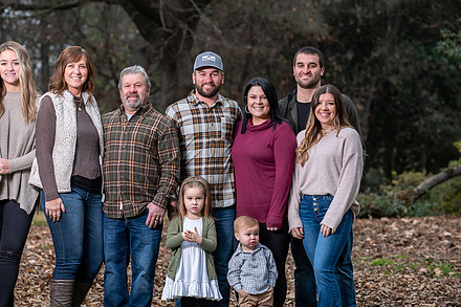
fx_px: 1958
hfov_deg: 13.4
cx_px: 160
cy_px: 172
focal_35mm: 153
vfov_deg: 9.0
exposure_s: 1/125
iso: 200
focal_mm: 116
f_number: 4
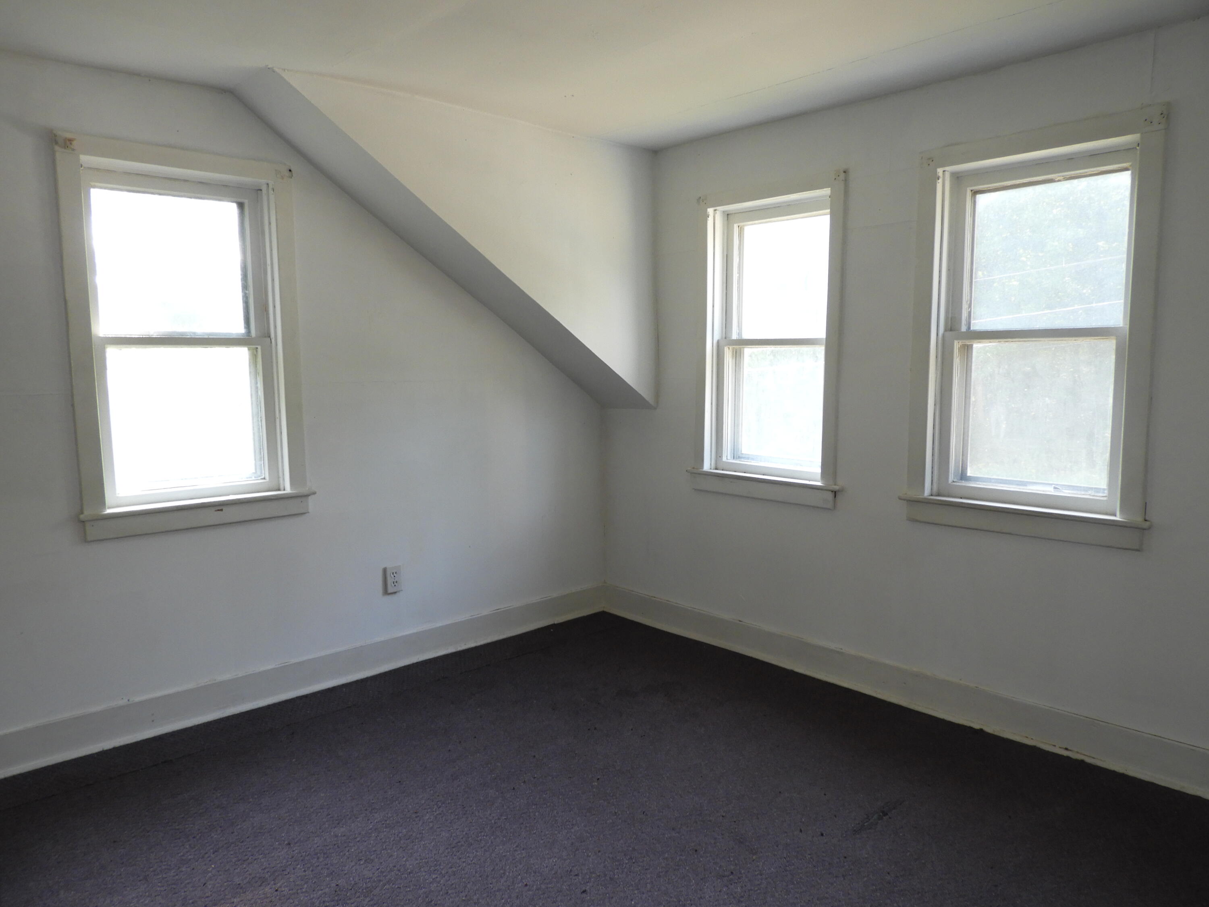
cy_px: 454
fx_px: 838
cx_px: 604
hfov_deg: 71.6
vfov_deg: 56.8
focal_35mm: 24
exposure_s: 1/30
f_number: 3.3
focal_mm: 4.3
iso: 140
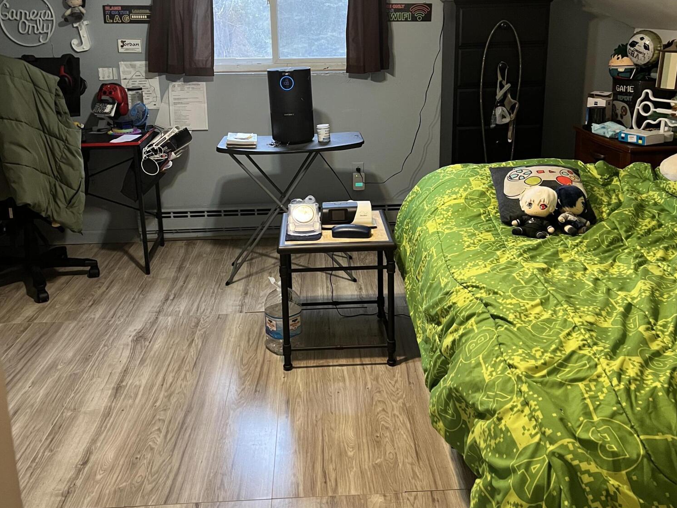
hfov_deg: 52.6
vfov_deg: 40.5
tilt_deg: -12.2
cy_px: 200
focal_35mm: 35
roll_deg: +1.8
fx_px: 684
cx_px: 341
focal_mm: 5.7
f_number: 1.5
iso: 250
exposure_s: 1/60
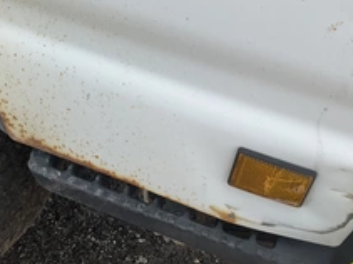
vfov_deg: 26.4
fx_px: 561
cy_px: 89
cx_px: 102
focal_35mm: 55
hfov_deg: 34.4
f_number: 1.8
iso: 25
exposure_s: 1/912
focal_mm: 3
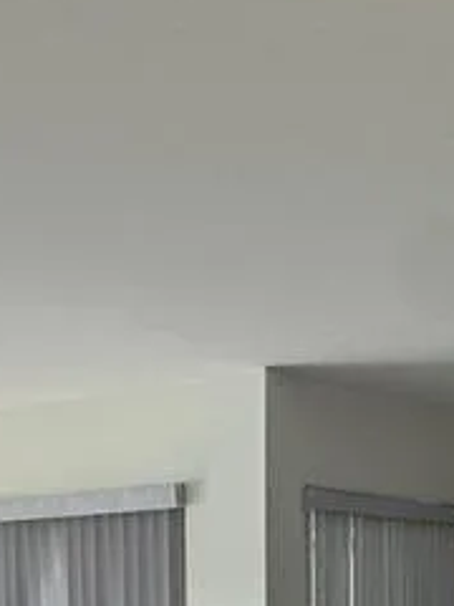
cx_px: 209
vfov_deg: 25.2
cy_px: 710
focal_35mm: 70
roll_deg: +1.6
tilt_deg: -5.5
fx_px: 1224
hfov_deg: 21.0
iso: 100
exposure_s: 1/120
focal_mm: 2.22
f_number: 2.2
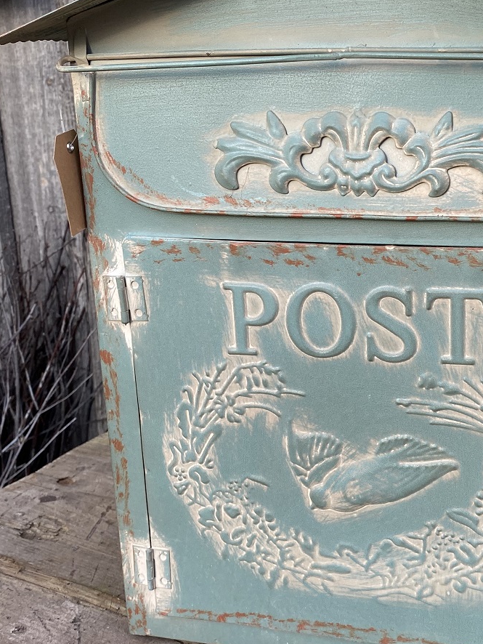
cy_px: 273
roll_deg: +0.7
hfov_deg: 32.2
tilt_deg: -14.1
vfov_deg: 42.8
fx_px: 818
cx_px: 369
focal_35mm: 44
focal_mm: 4.25
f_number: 1.8
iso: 32
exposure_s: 1/342
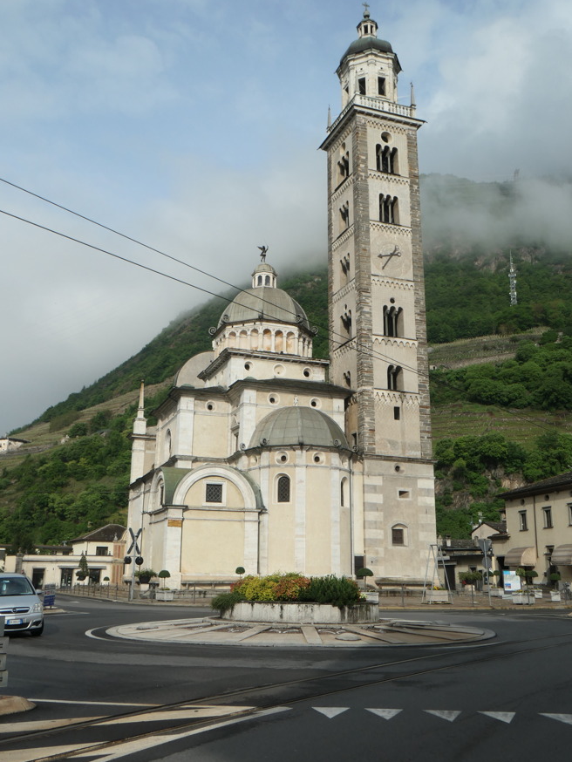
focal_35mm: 33
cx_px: 284
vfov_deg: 55.3
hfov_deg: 43.0
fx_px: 727
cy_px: 350
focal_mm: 11.1
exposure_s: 1/800
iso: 200
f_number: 7.1
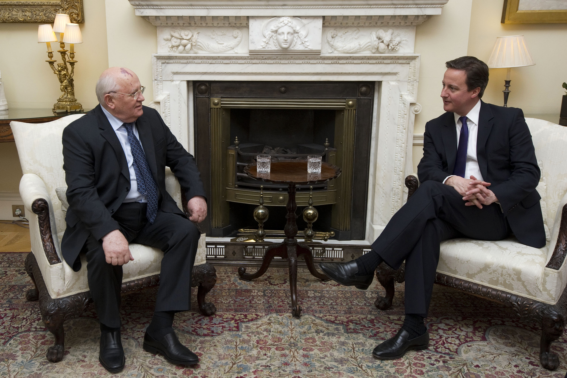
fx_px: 472
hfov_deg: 62.0
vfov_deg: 43.6
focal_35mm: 30
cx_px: 284
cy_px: 189
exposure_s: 1/160
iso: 1600
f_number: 7.1
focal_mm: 30
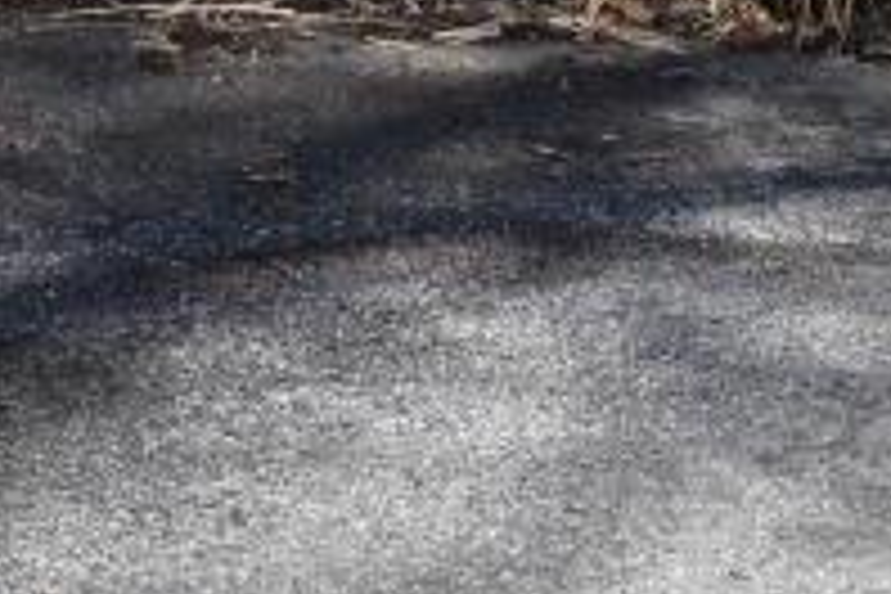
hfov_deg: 8.1
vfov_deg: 5.2
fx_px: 6259
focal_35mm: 253
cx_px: 207
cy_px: -1004
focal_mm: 29
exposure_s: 1/320
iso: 200
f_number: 9
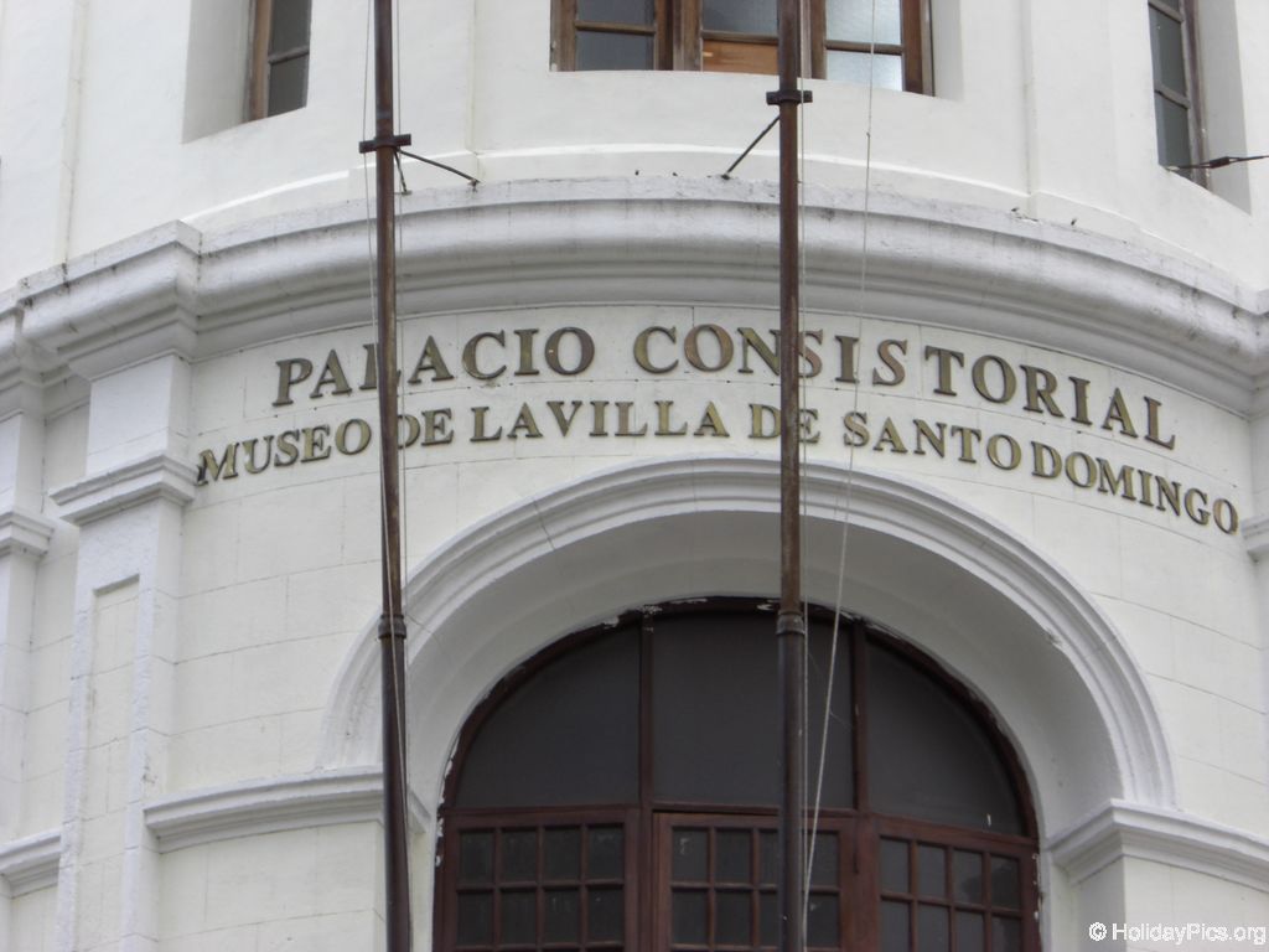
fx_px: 4179
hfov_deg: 17.3
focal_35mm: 114
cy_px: 476
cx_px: 634
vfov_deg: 13.0
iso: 64
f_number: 5.2
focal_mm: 18.6
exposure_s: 1/200
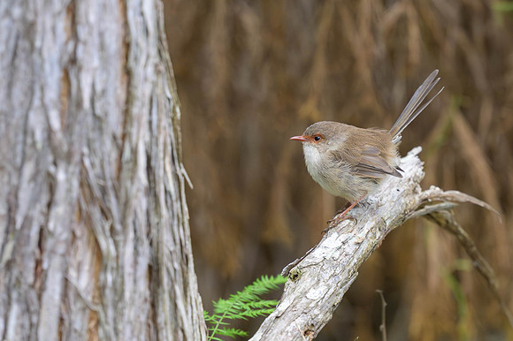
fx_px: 13251
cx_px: 292
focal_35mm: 930
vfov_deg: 1.5
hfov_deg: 2.2
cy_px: 103
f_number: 3.5
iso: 3200
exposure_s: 1/2000
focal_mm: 400
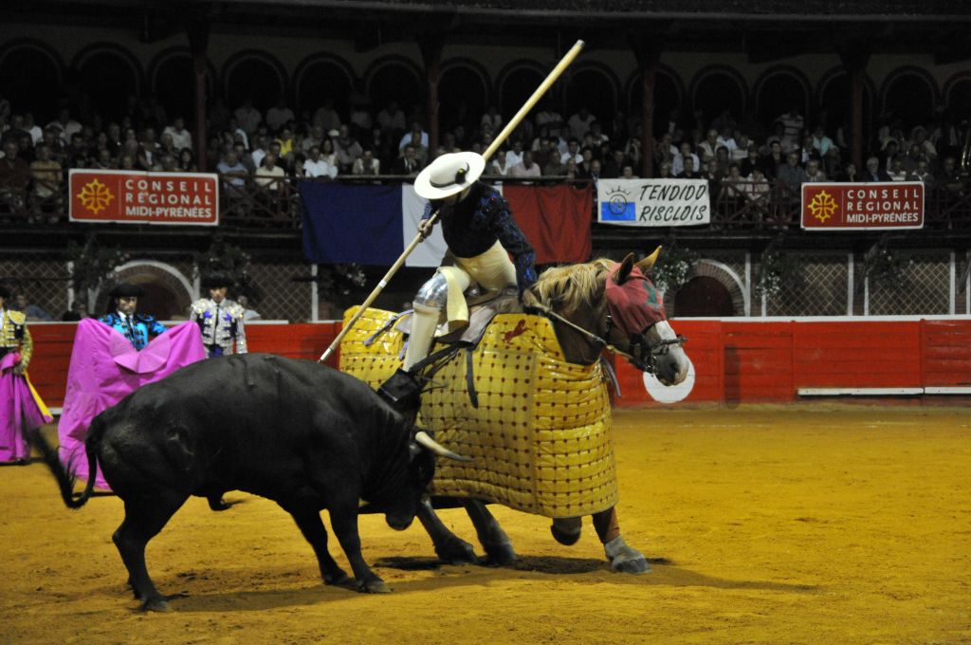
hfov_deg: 22.6
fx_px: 2424
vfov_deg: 15.1
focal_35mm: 90
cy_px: 322
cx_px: 486
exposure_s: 1/90
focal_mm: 60
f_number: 4.8
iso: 1600
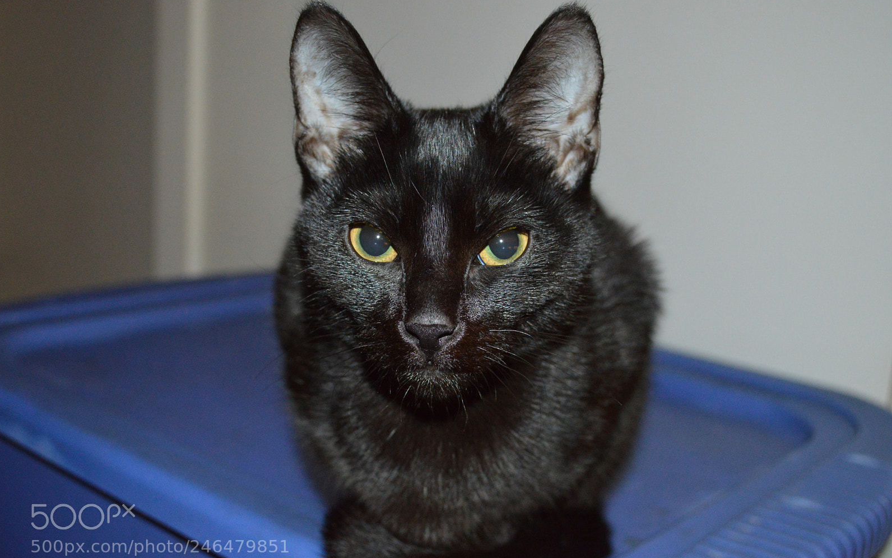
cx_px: 444
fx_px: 1045
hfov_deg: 46.2
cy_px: 292
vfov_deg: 29.9
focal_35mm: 43
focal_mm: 28
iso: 2000
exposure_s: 1/60
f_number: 4.5
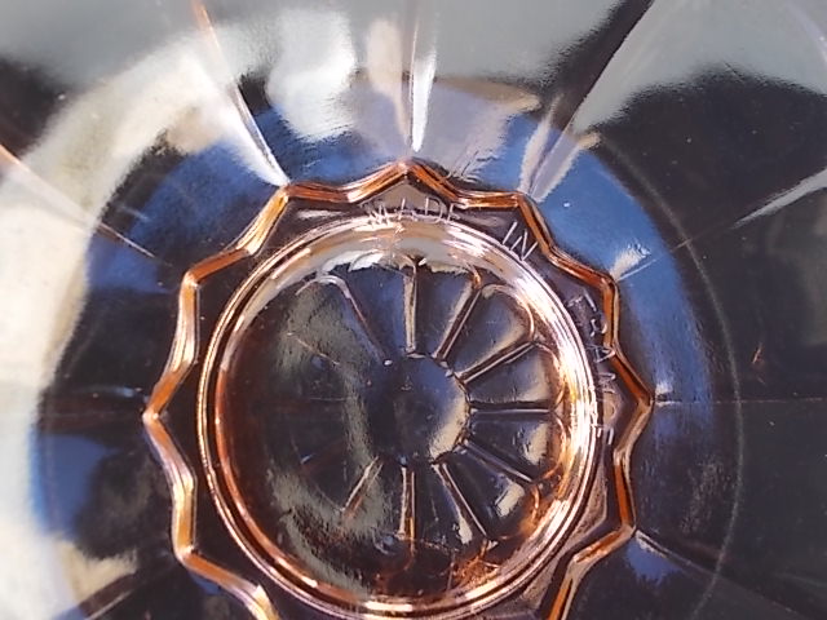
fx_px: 812
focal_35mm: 34
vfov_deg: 41.8
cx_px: 414
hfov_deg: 54.0
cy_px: 310
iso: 80
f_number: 3.6
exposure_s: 1/50
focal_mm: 6
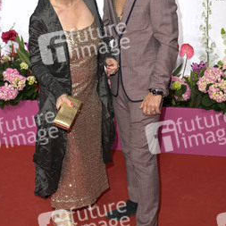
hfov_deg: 25.7
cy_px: 88
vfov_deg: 25.7
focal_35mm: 67
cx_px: 110
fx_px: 495
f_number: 5.6
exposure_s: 1/250
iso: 640
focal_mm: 50
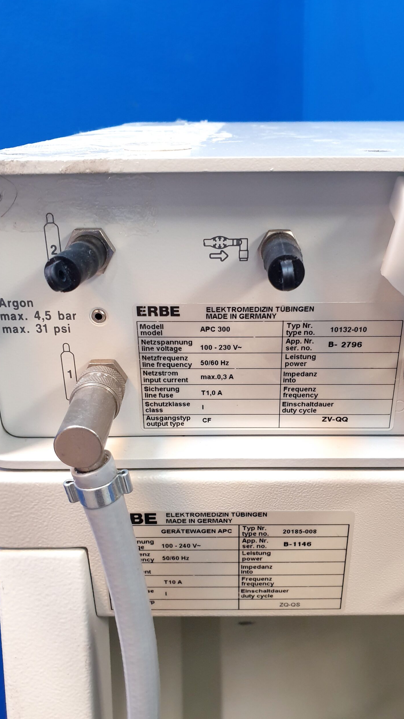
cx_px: 222
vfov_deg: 66.1
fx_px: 552
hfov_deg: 40.1
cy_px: 366
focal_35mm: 29
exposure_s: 1/33
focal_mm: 4.3
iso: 320
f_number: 2.4
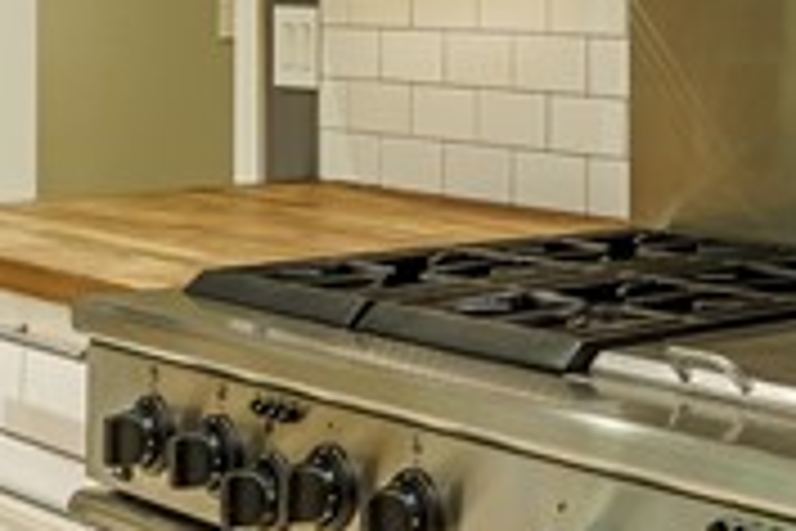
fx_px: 1901
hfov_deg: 22.1
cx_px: 915
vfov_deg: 15.5
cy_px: -38
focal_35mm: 86
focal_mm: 14
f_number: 9
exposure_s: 1/3
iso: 200
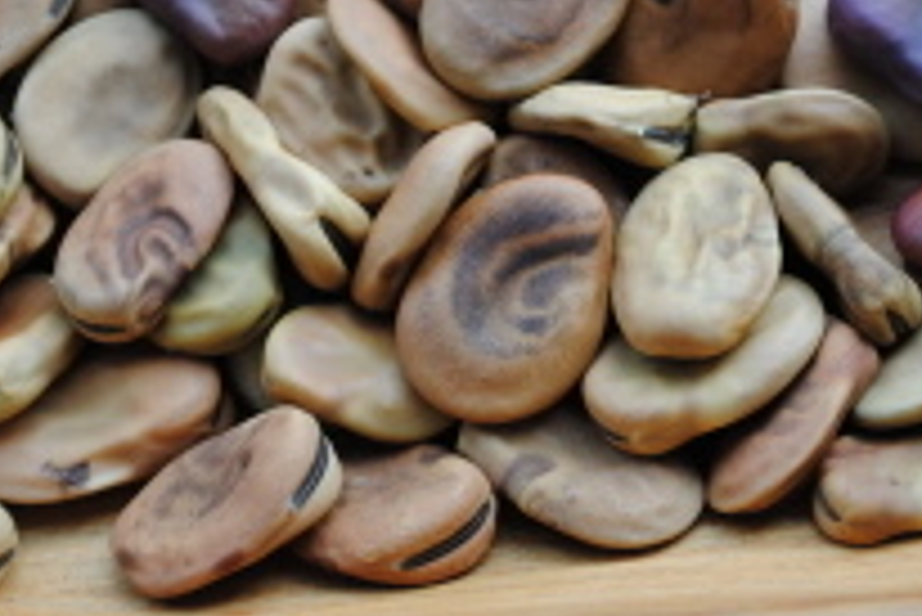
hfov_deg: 12.7
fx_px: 4126
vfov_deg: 8.5
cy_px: 153
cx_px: 558
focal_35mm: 161
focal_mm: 55
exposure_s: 1/30
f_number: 5.6
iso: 200
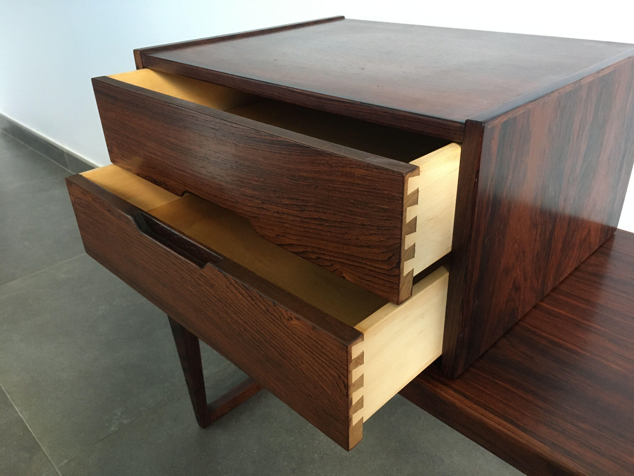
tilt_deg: -28.7
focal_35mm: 29
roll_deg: +1.4
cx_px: 317
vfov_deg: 48.2
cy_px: 238
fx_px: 531
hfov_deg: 61.7
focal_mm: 4.15
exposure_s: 1/33
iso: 250
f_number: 2.2
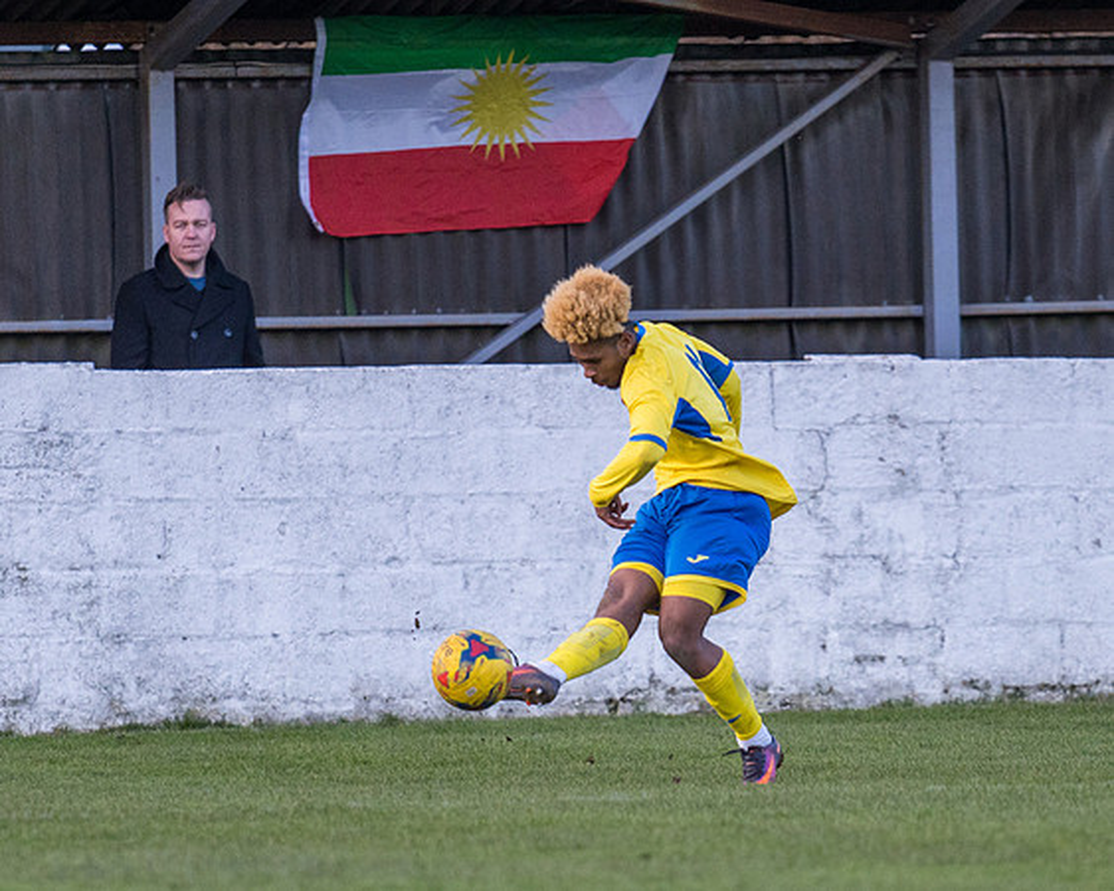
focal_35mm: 541
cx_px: 704
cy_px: 632
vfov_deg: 2.9
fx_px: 17847
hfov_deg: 3.6
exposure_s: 1/1600
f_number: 2.8
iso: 800
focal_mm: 200
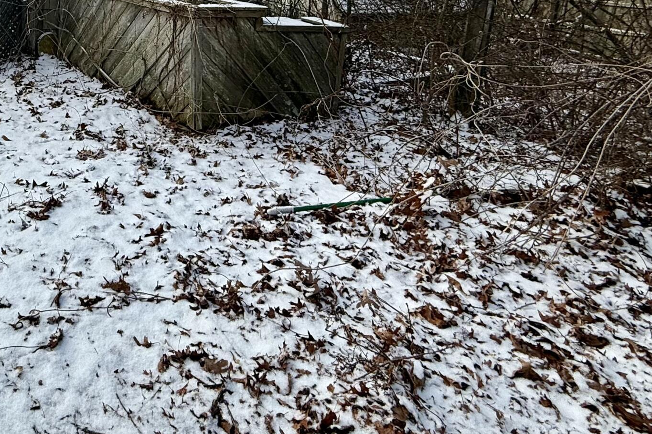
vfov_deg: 36.7
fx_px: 580
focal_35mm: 32
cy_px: -5
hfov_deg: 53.0
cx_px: 90
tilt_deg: -6.6
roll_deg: -2.8
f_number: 2.2
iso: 50
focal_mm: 2.22
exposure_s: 1/789
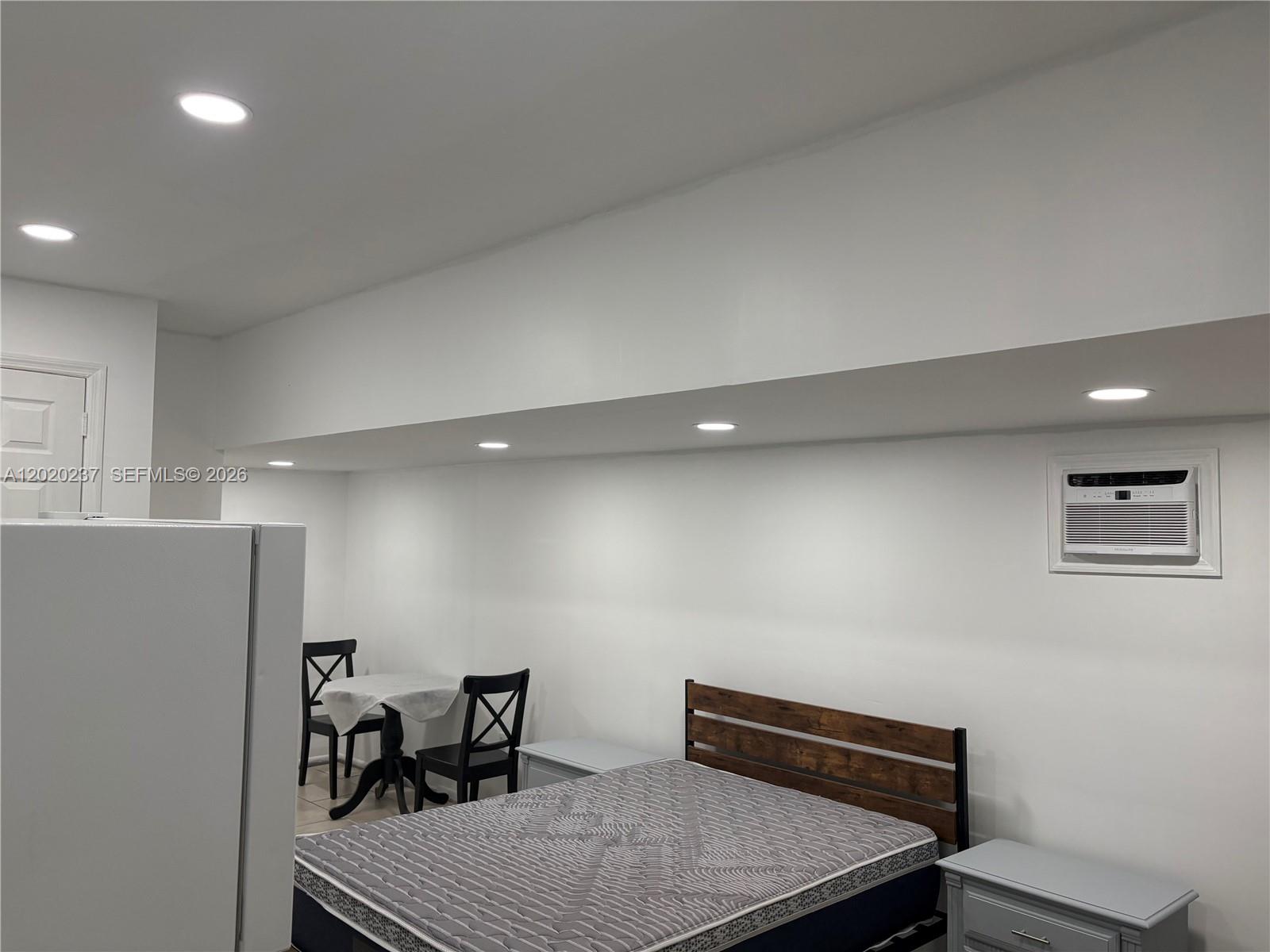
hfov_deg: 67.3
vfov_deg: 53.1
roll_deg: -0.3
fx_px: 954
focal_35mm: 26
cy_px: 476
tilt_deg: +3.4
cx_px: 635
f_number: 1.6
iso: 125
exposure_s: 1/201
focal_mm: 5.96
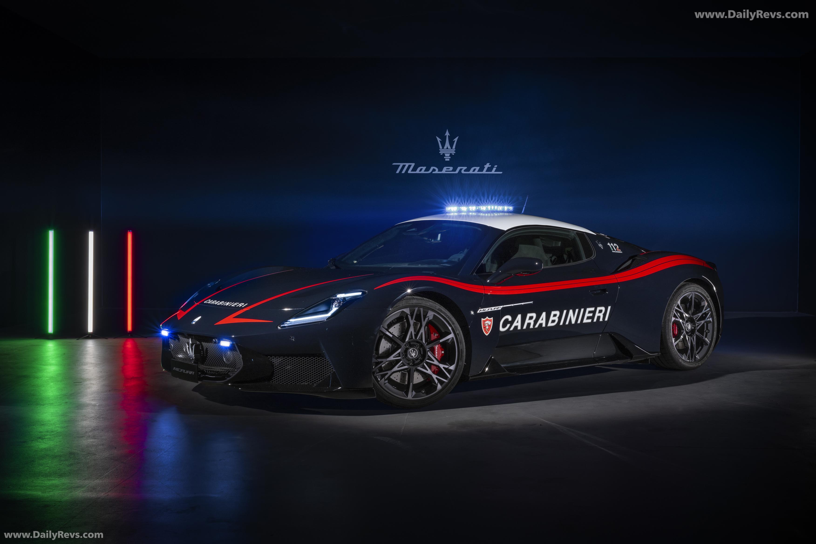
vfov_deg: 33.4
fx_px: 907
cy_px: 272
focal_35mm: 40
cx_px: 408
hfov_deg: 48.5
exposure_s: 1.3
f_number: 16
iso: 64
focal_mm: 40
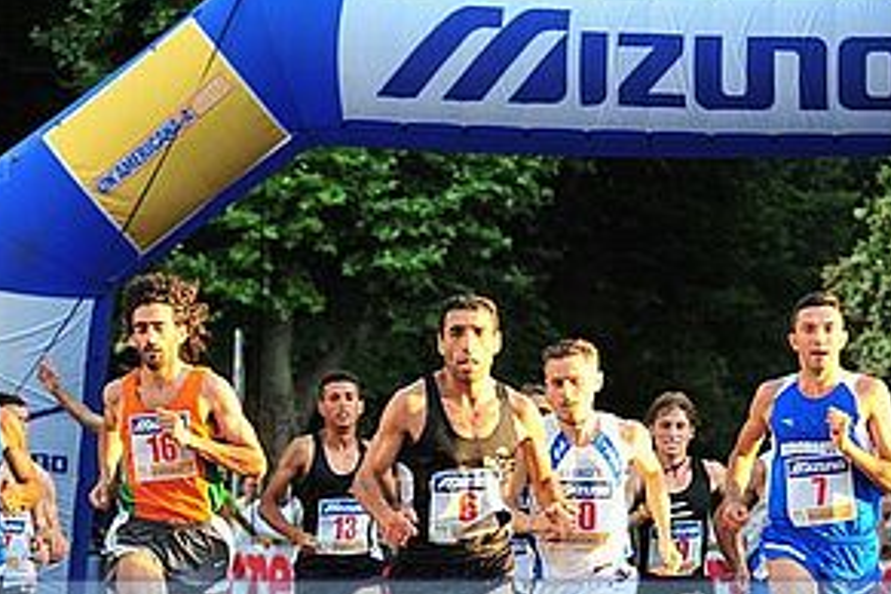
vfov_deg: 6.0
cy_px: 543
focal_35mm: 227
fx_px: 5618
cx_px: 478
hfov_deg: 9.1
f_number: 4.8
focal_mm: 110
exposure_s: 1/400
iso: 800
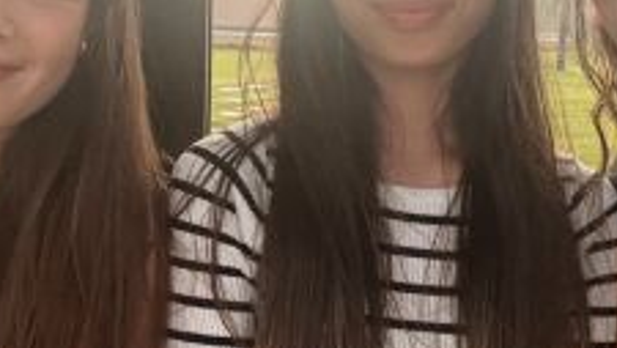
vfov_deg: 24.0
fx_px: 819
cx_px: 324
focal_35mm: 50
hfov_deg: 41.3
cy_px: 149
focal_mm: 2.71
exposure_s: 1/50
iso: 400
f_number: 2.2
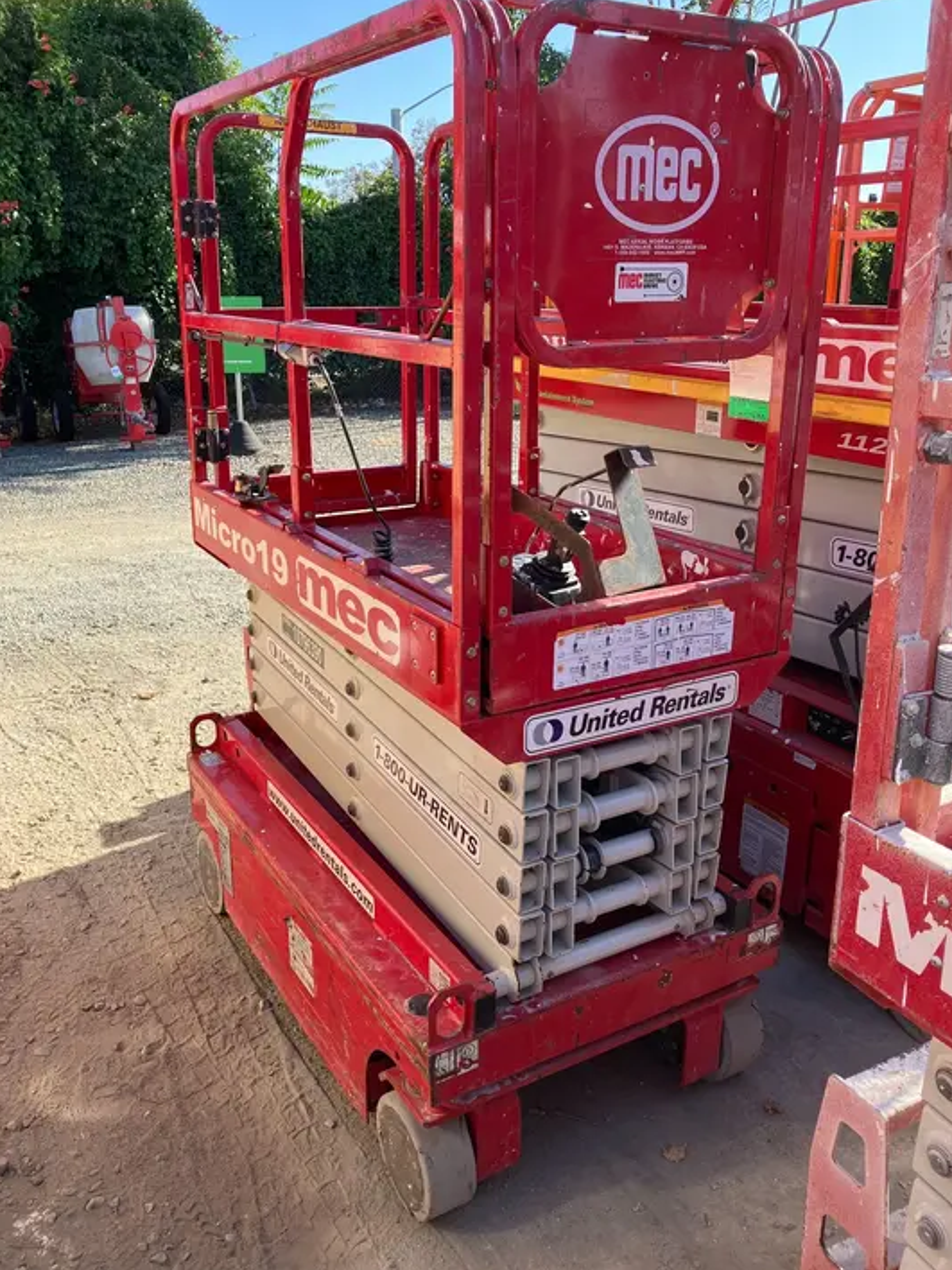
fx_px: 1063
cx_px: 463
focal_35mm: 29
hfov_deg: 48.2
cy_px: 623
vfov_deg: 61.7
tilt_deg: -15.5
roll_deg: +1.1
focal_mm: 3.99
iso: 32
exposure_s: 1/481
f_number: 1.8
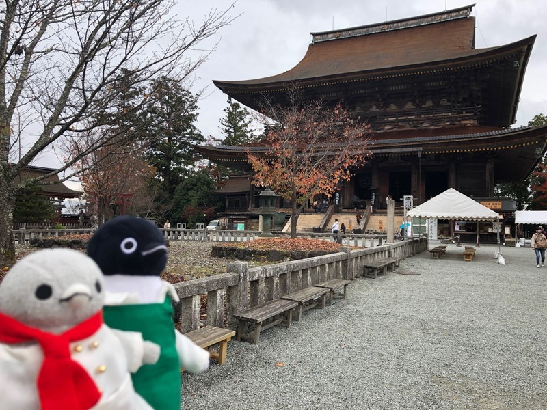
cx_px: 274
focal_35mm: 28
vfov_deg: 49.7
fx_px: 442
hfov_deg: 63.4
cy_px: 205
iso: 20
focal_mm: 3.99
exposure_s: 1/142
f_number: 1.8
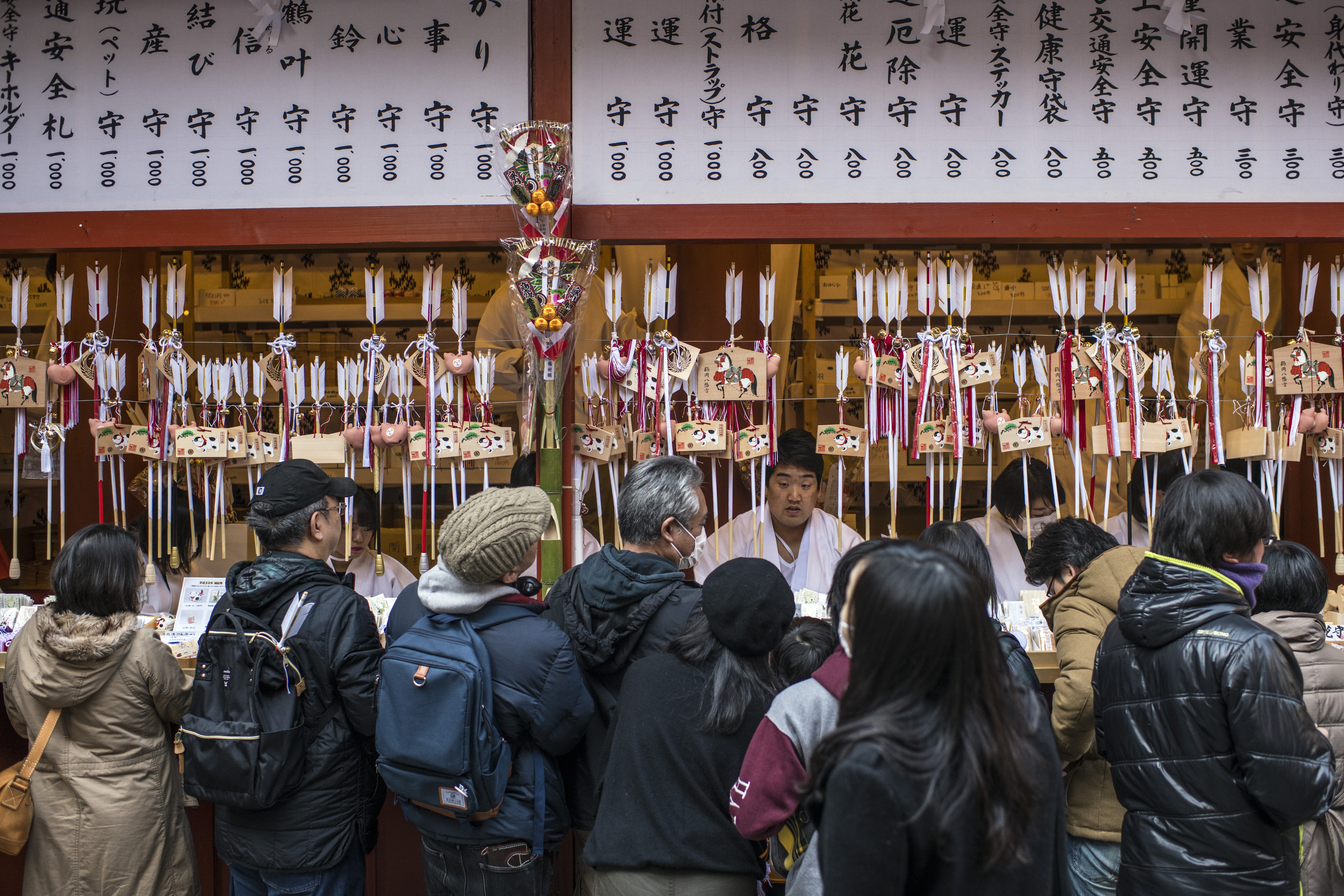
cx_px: 672
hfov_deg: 54.4
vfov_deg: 37.9
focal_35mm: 35
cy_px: 448
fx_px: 1307
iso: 800
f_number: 2.8
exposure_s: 1/500
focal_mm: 35
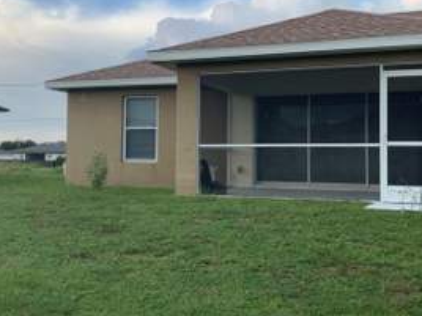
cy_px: 124
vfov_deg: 28.0
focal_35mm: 52
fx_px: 634
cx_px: 170
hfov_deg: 36.7
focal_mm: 3
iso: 16
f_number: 1.8
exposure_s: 1/495
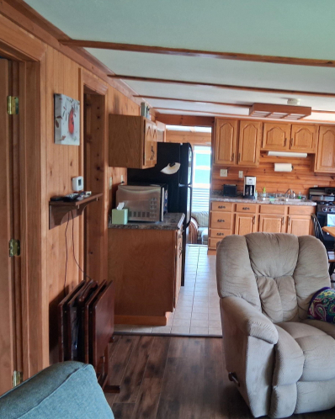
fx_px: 422
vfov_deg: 52.9
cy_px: 210
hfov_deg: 42.5
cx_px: 234
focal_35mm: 34
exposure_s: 1/60
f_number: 1.8
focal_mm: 3.98
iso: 250
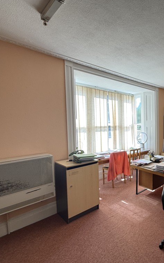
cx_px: 166
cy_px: 131
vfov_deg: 85.1
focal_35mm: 20
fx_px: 143
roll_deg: -0.5
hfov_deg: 48.4
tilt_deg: -3.8
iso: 100
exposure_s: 1/100
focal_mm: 2.22
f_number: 2.2
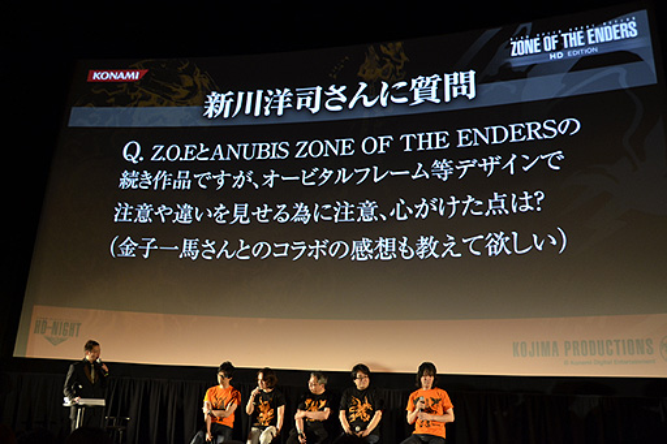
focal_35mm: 30
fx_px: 556
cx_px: 334
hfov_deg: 61.9
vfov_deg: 43.6
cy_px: 222
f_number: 3.5
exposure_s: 1/15
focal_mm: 20
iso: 800
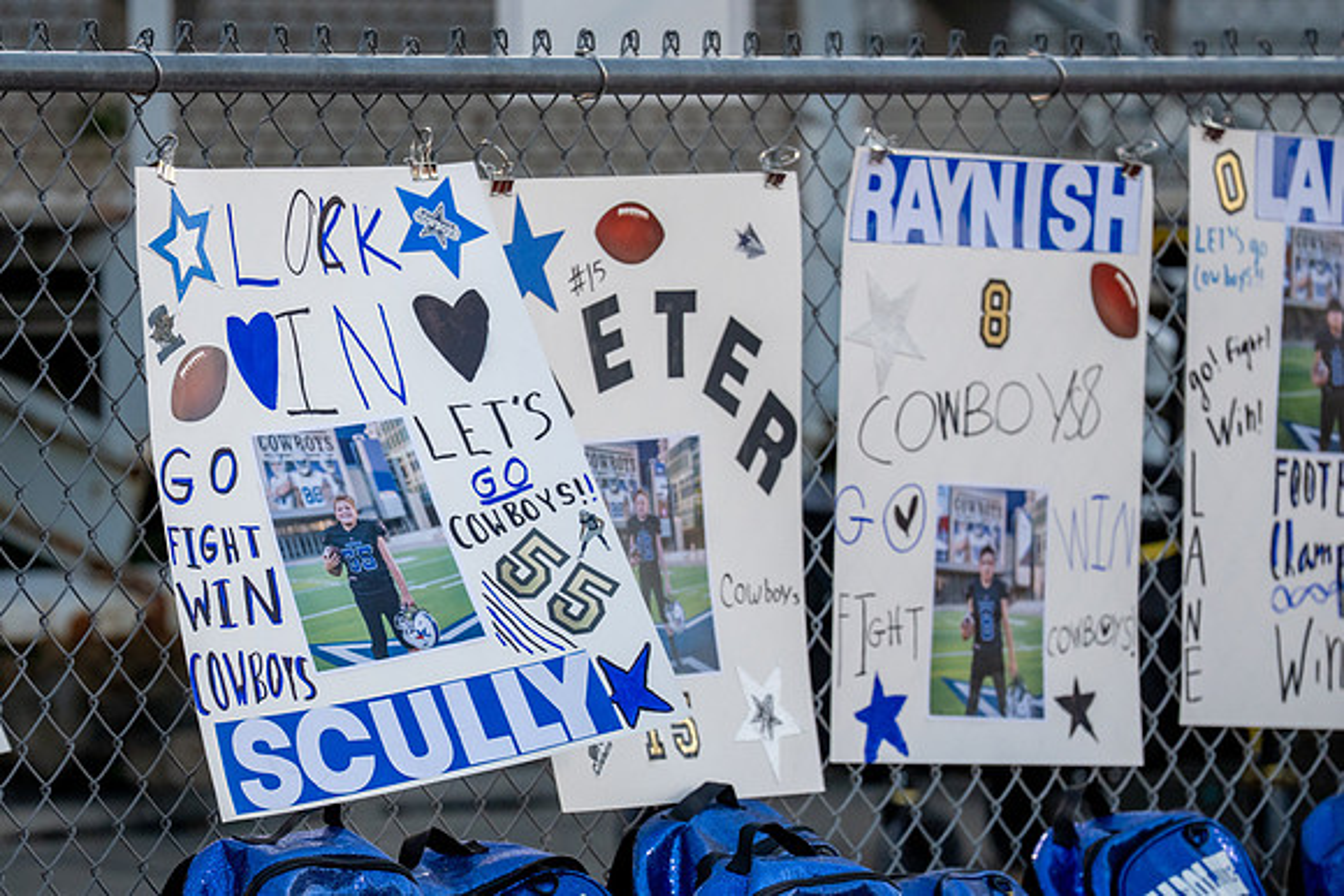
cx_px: 451
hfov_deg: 7.2
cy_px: 563
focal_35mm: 285
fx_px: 10630
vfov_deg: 4.8
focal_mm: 178
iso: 1000
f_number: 2.8
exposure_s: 1/1250
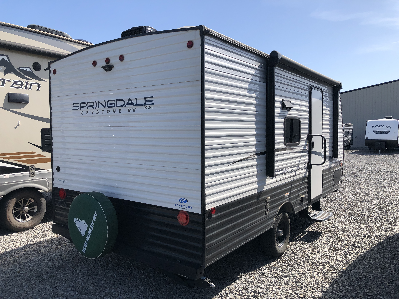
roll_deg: -0.8
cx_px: 200
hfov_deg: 63.4
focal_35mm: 28
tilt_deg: -3.4
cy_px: 150
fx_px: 323
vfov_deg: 49.7
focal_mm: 3.99
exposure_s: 1/1845
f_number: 1.8
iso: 20
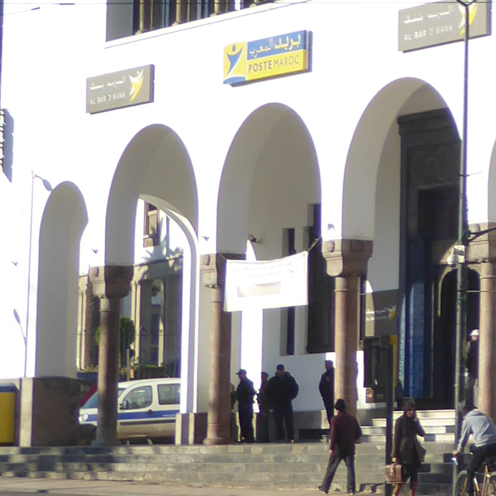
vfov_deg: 10.1
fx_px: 2805
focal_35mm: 173
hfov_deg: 9.3
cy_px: 136
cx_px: 1067
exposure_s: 1/500
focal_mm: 7.2
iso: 80
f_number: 3.8
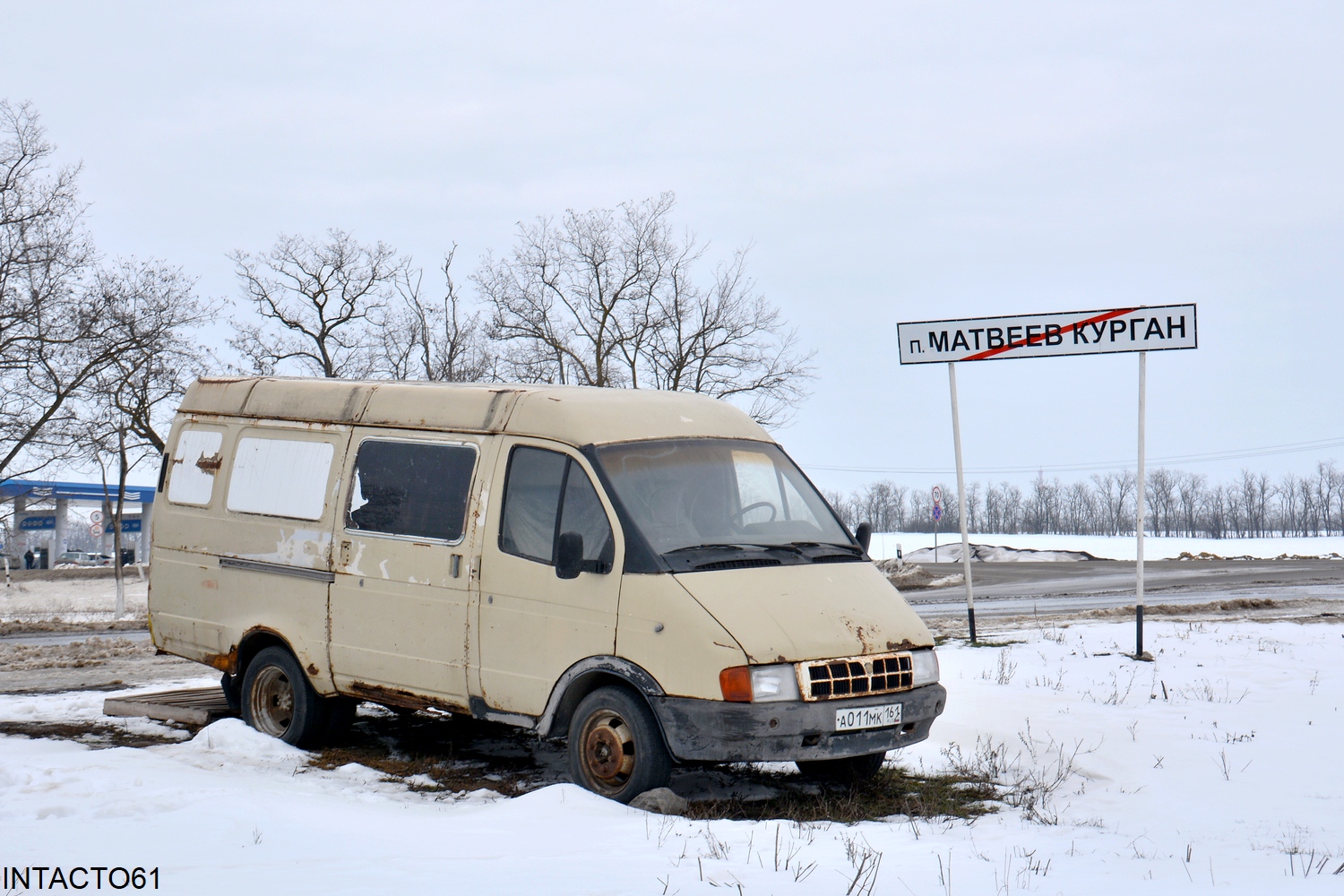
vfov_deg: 23.8
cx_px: 672
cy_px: 448
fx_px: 2128
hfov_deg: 35.1
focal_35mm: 57
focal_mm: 38
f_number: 8
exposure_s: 1/250
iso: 125
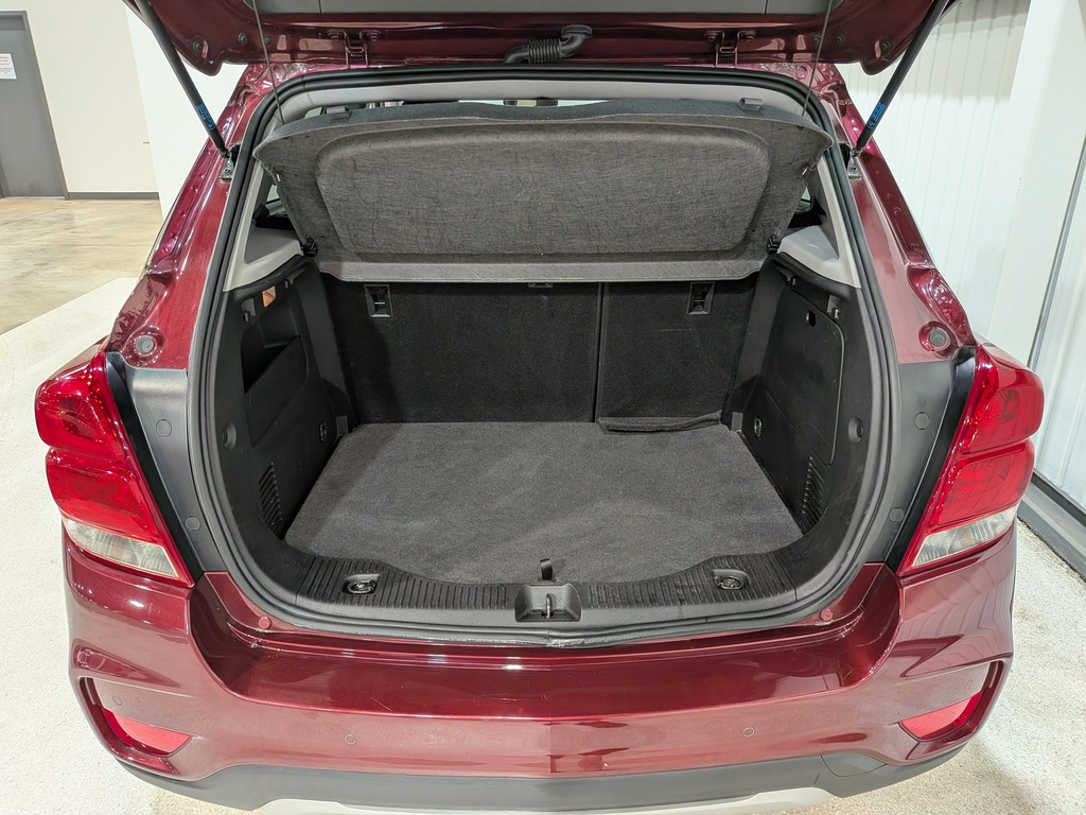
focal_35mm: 24
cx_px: 543
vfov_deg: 56.8
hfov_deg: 71.6
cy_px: 408
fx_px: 753
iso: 35
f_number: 1.7
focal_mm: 4.53
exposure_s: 1/24
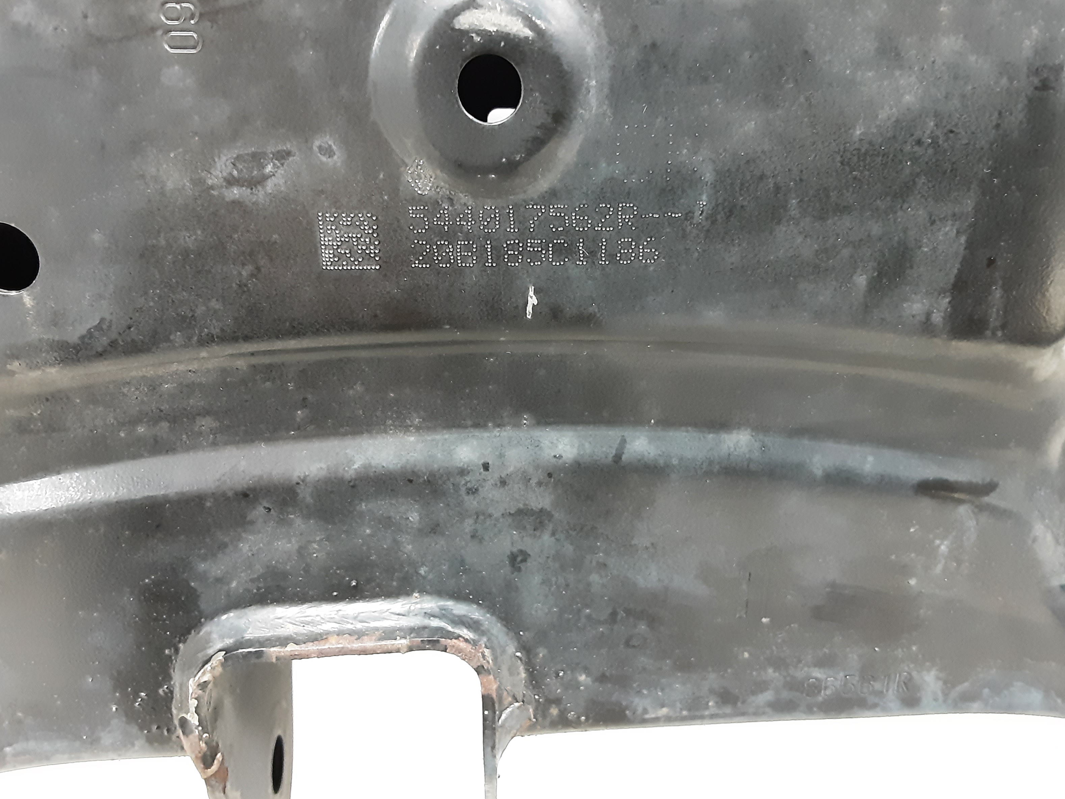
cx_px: 525
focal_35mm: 28
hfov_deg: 63.4
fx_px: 862
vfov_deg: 49.8
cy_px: 392
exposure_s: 1/25
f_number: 1.9
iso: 400
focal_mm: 2.91
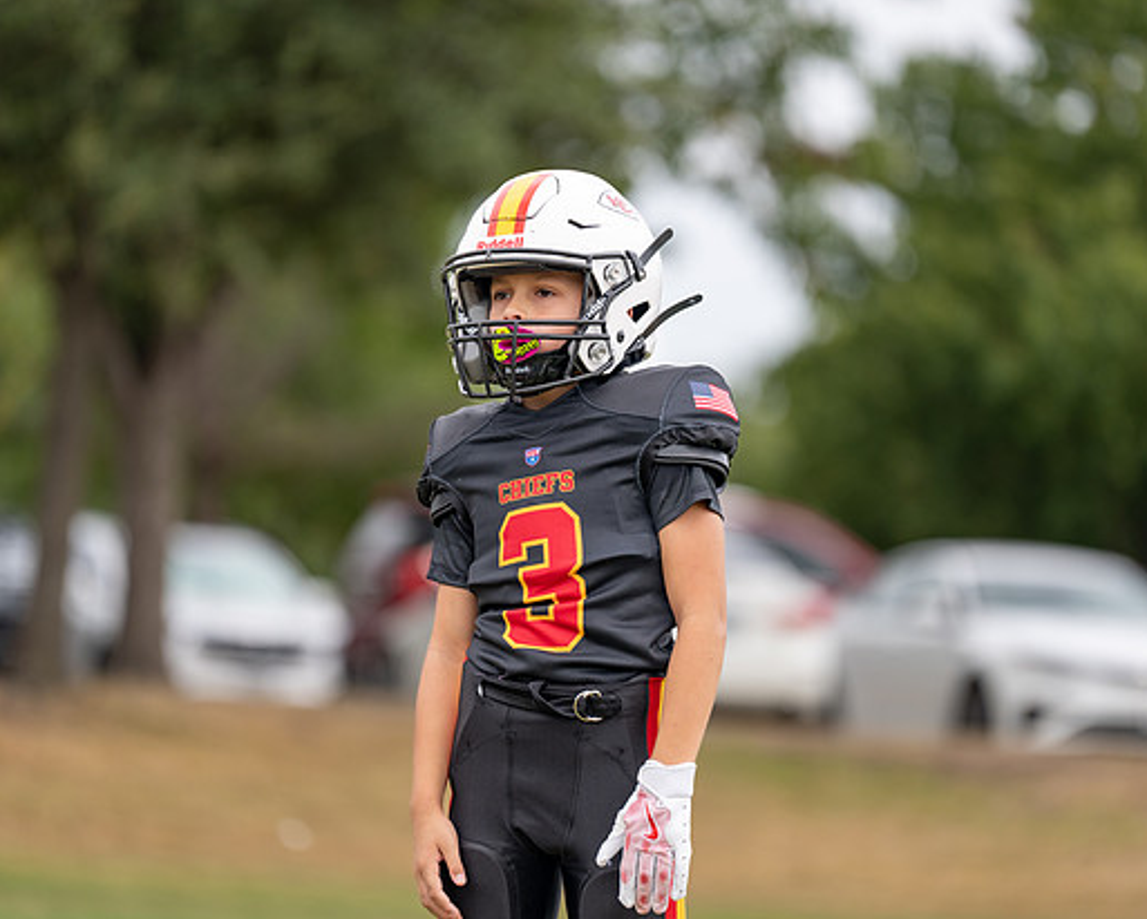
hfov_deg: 8.5
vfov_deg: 6.8
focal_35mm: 228
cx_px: 575
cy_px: 458
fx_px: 7744
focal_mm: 200
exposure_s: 1/1000
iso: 100
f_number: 2.8
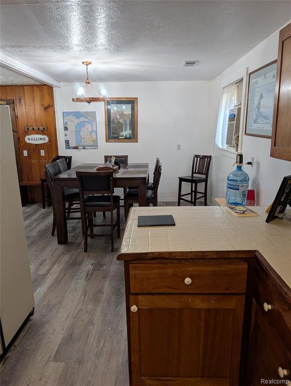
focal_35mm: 24
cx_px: 146
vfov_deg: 71.5
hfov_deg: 56.9
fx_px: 268
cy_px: 193
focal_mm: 6.9
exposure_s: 1/120
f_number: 1.68
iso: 41
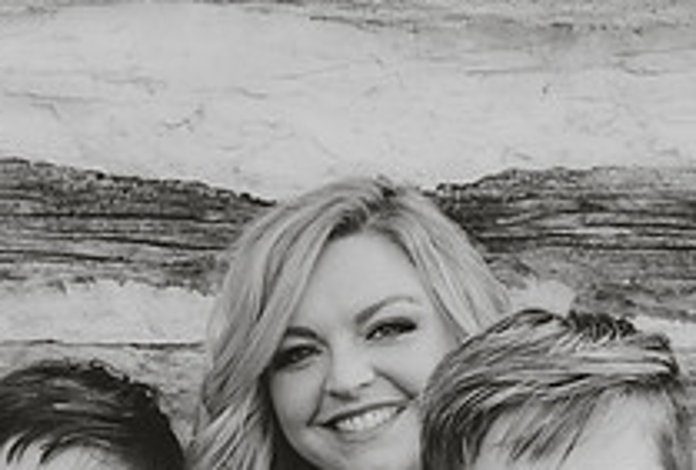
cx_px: 664
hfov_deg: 13.7
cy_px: 659
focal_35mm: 147
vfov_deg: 9.2
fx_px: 2852
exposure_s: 1/200
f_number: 7.1
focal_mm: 31
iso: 400
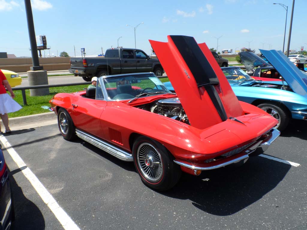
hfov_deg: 71.6
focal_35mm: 24
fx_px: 213
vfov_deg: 56.8
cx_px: 154
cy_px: 115
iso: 80
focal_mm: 4
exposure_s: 1/500
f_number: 4.5
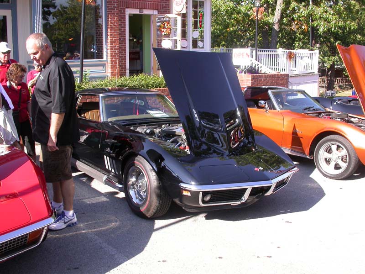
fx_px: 401
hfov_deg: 49.0
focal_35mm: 38
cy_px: 137
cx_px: 182
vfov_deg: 37.7
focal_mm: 7.85
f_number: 5.3
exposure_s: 1/140
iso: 100
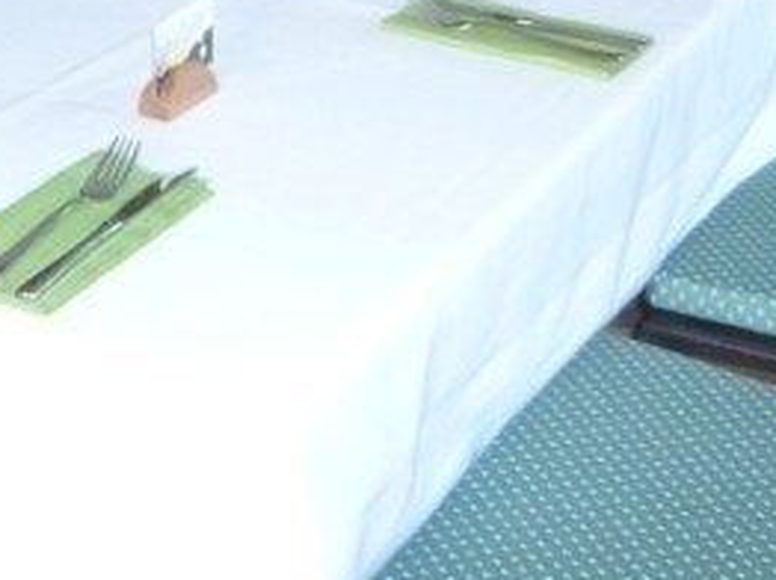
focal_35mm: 91
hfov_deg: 21.5
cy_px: -331
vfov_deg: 14.9
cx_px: 317
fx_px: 2038
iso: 250
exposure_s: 1/30
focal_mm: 4.6
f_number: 2.8
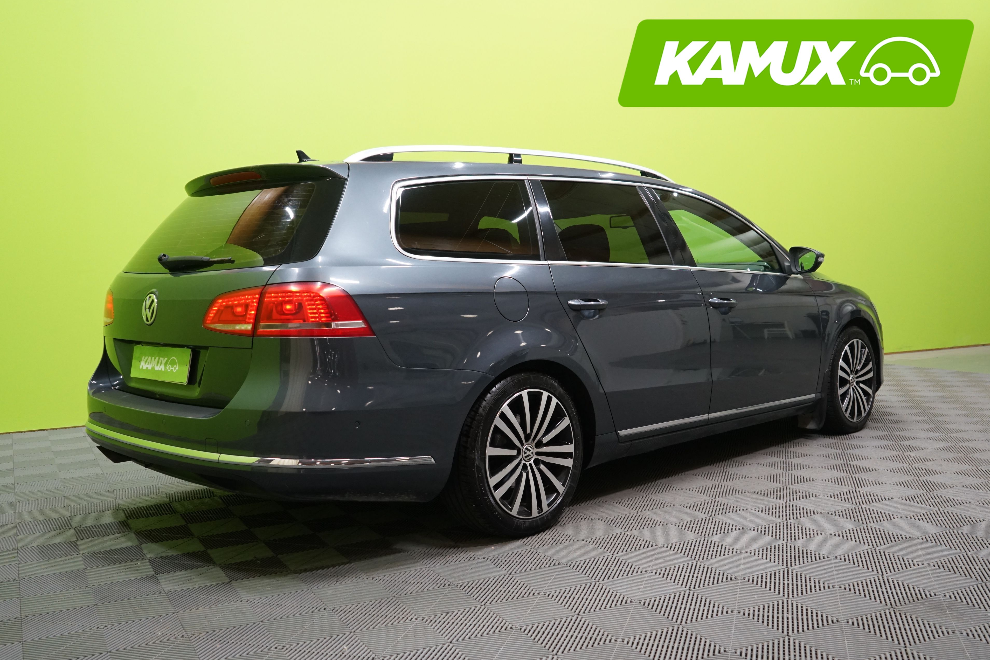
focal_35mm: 33
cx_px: 490
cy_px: 327
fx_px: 907
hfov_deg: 57.2
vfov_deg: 40.0
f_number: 4.5
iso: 2000
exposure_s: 1/160
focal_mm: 32
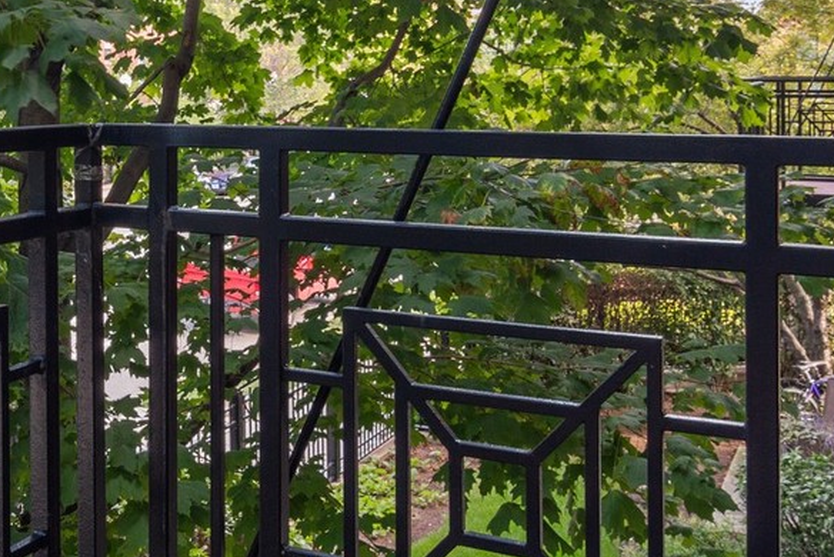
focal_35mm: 50
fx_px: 1159
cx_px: 69
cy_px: 94
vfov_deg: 26.4
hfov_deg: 36.8
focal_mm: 12
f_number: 8
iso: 200
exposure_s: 1/20
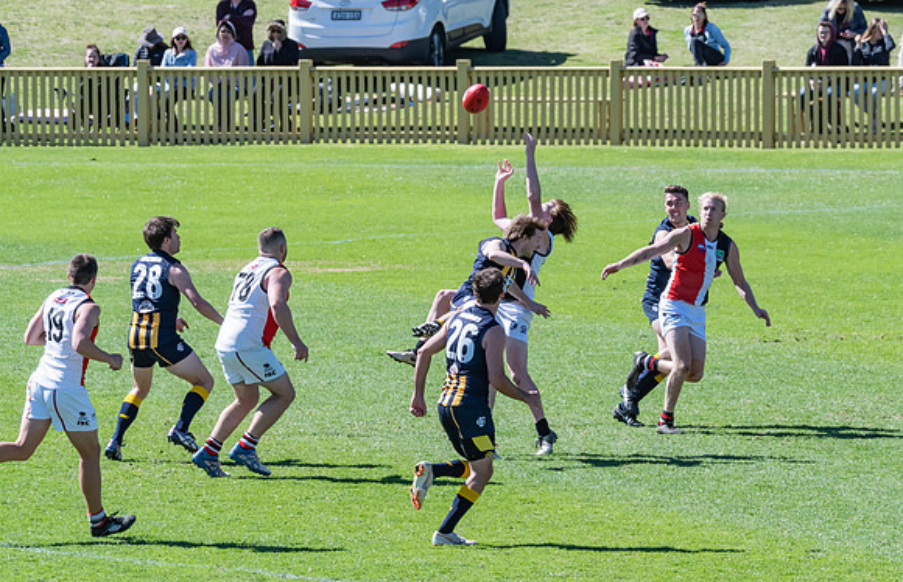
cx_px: 495
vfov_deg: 2.7
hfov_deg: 4.2
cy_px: 330
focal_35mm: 498
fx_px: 12377
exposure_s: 1/1000
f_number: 14
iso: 800
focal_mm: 300
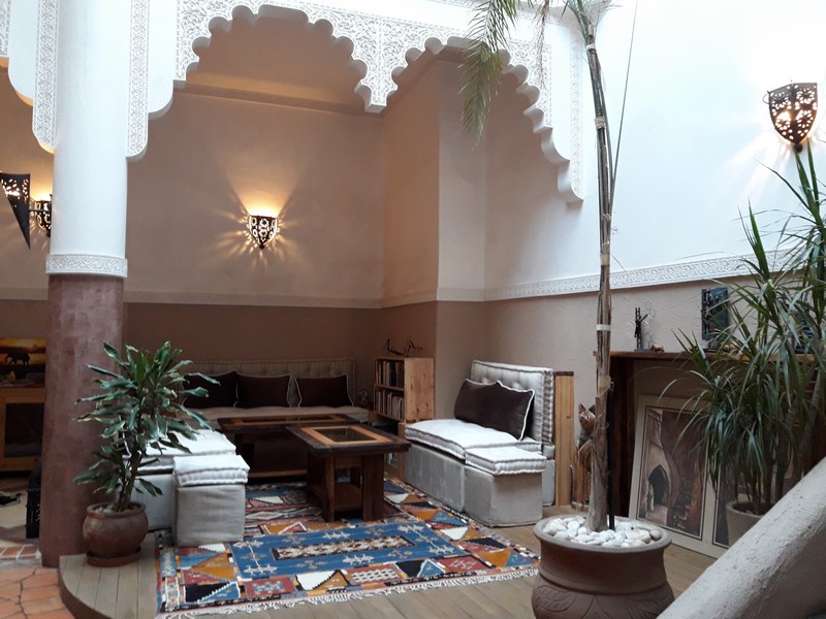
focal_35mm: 28
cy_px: 310
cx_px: 413
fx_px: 668
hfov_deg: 63.4
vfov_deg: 49.7
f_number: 1.9
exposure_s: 1/17
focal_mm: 3.7
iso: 200
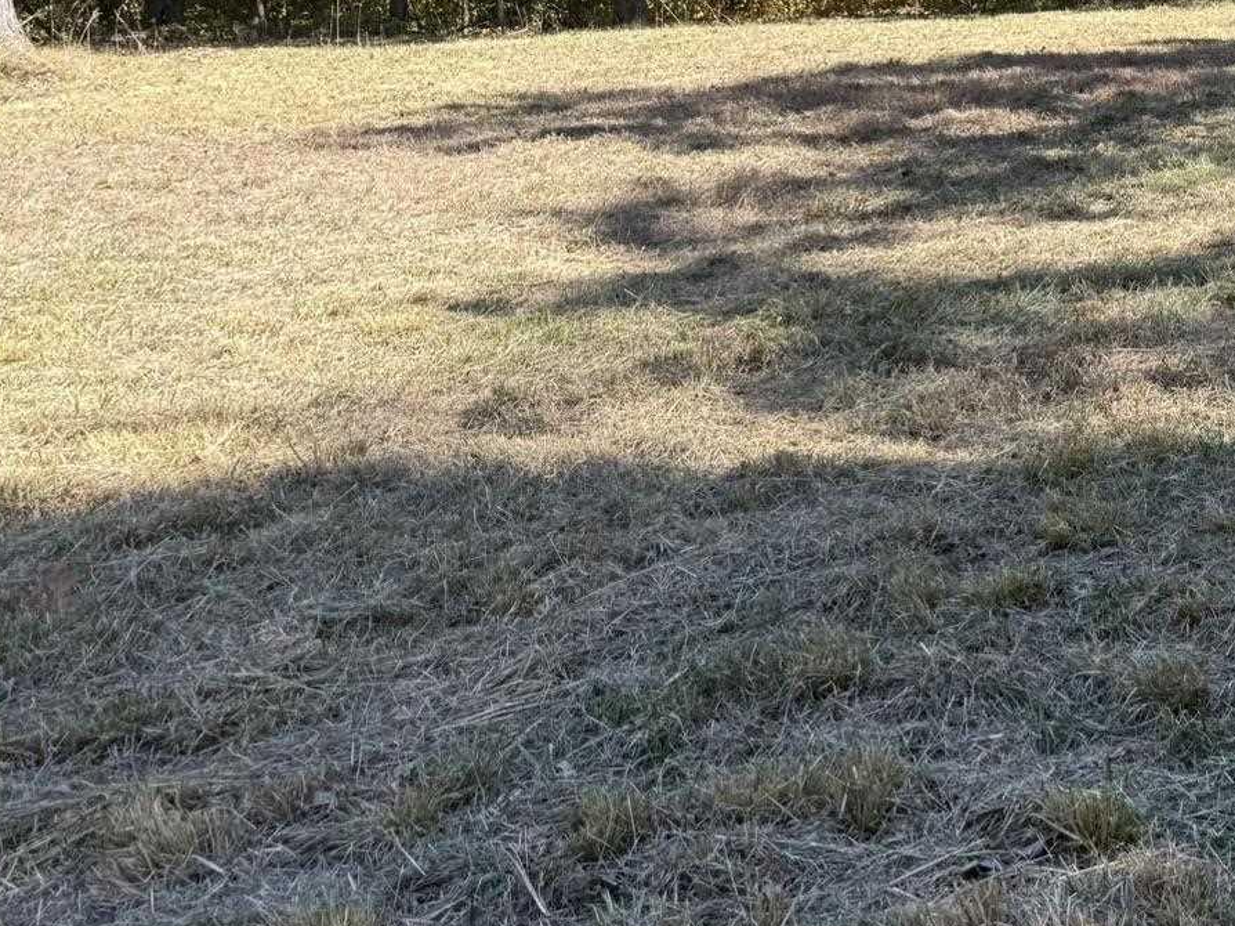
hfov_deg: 32.3
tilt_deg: -2.7
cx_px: 1223
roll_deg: +1.0
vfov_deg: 25.1
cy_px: -32
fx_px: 1962
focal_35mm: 55
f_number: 1.78
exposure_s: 1/715
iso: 80
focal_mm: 6.76
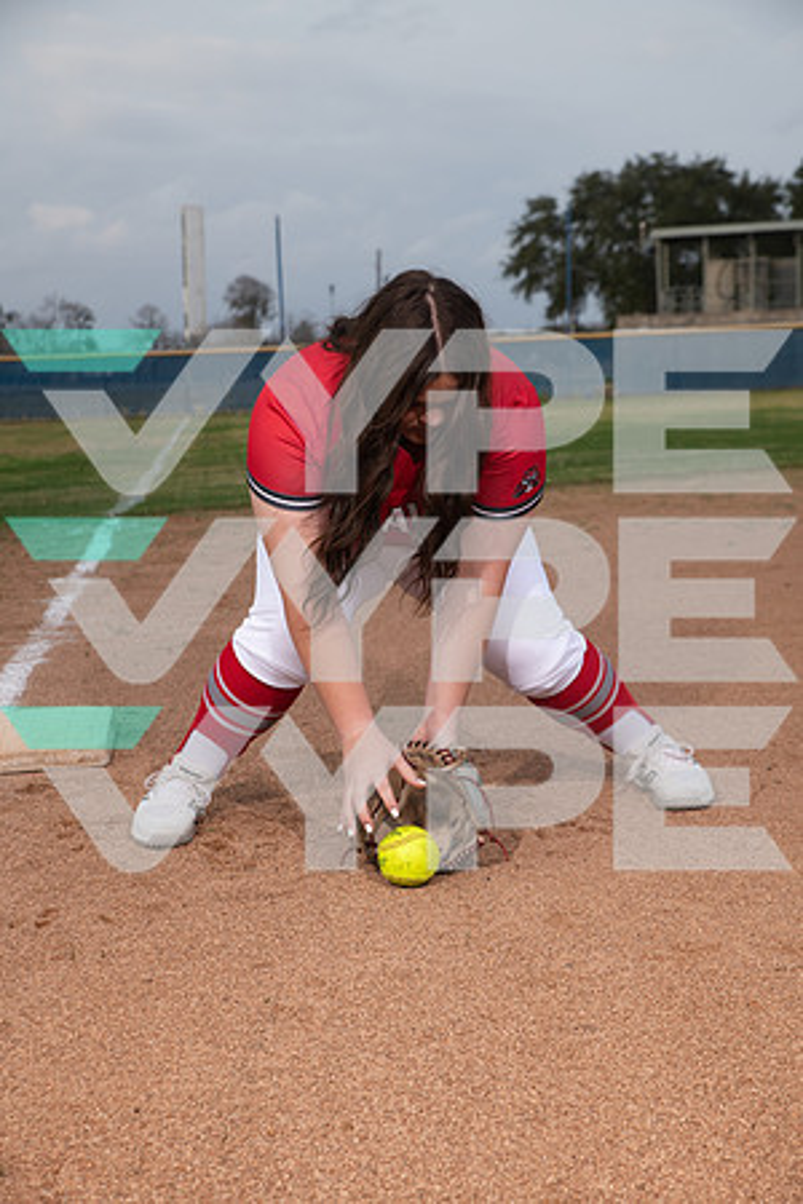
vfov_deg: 36.2
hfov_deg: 24.6
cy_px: 602
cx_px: 402
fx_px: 1840
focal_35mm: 55
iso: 200
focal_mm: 55
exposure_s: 1/400
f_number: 6.3
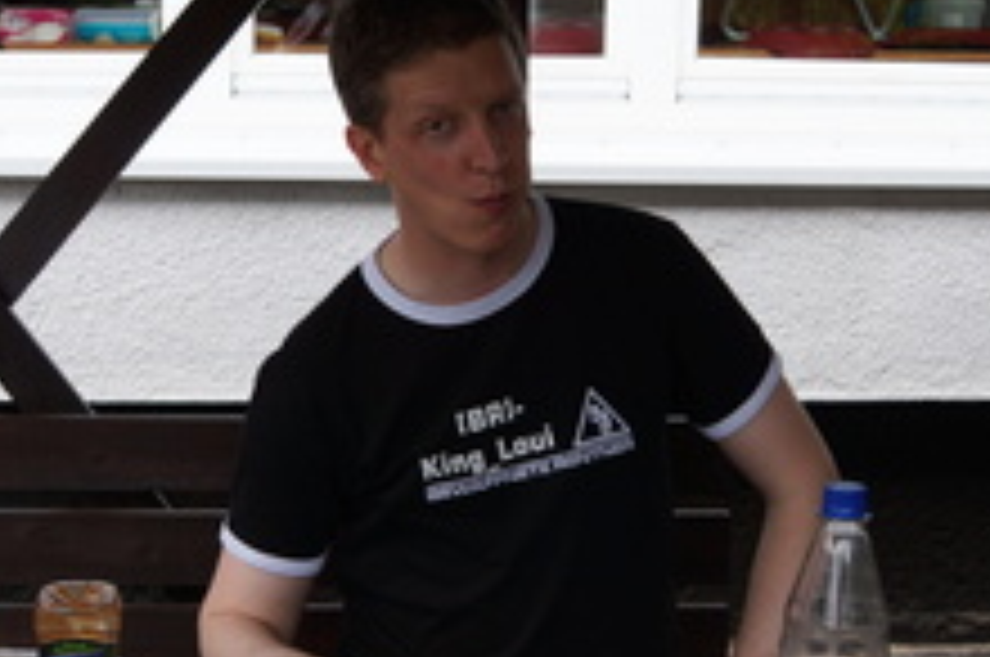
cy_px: 302
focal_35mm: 60
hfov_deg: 33.4
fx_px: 1648
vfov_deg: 22.5
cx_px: 446
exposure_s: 1/400
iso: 100
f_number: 4
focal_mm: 22
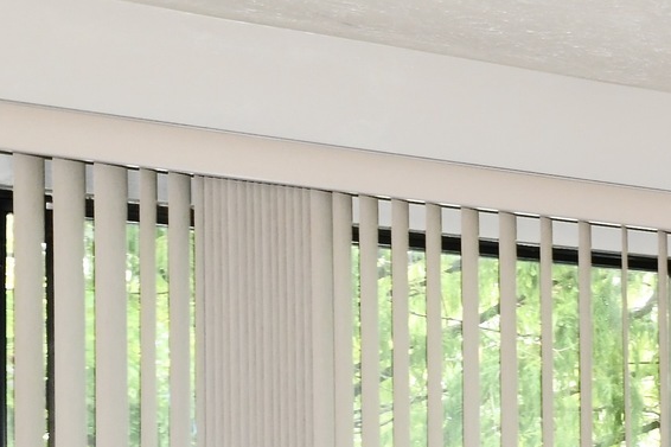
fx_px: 1416
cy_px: 579
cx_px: 1458
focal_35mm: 76
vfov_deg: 16.9
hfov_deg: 16.8
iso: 640
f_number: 6.3
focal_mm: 14
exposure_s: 1/60
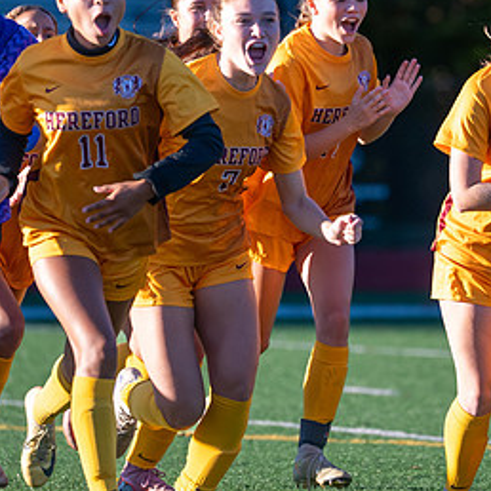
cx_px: 330
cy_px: 177
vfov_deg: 2.7
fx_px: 10351
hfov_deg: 2.7
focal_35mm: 645
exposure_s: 1/2000
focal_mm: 200
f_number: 2.8
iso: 250
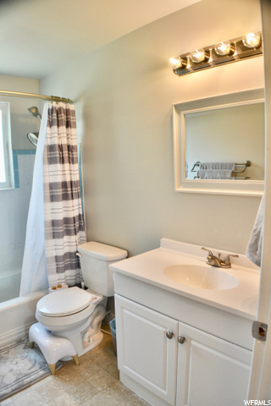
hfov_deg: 43.6
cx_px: 136
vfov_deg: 61.9
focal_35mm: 30
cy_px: 203
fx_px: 339
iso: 400
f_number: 5.6
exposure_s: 1/125
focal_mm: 20
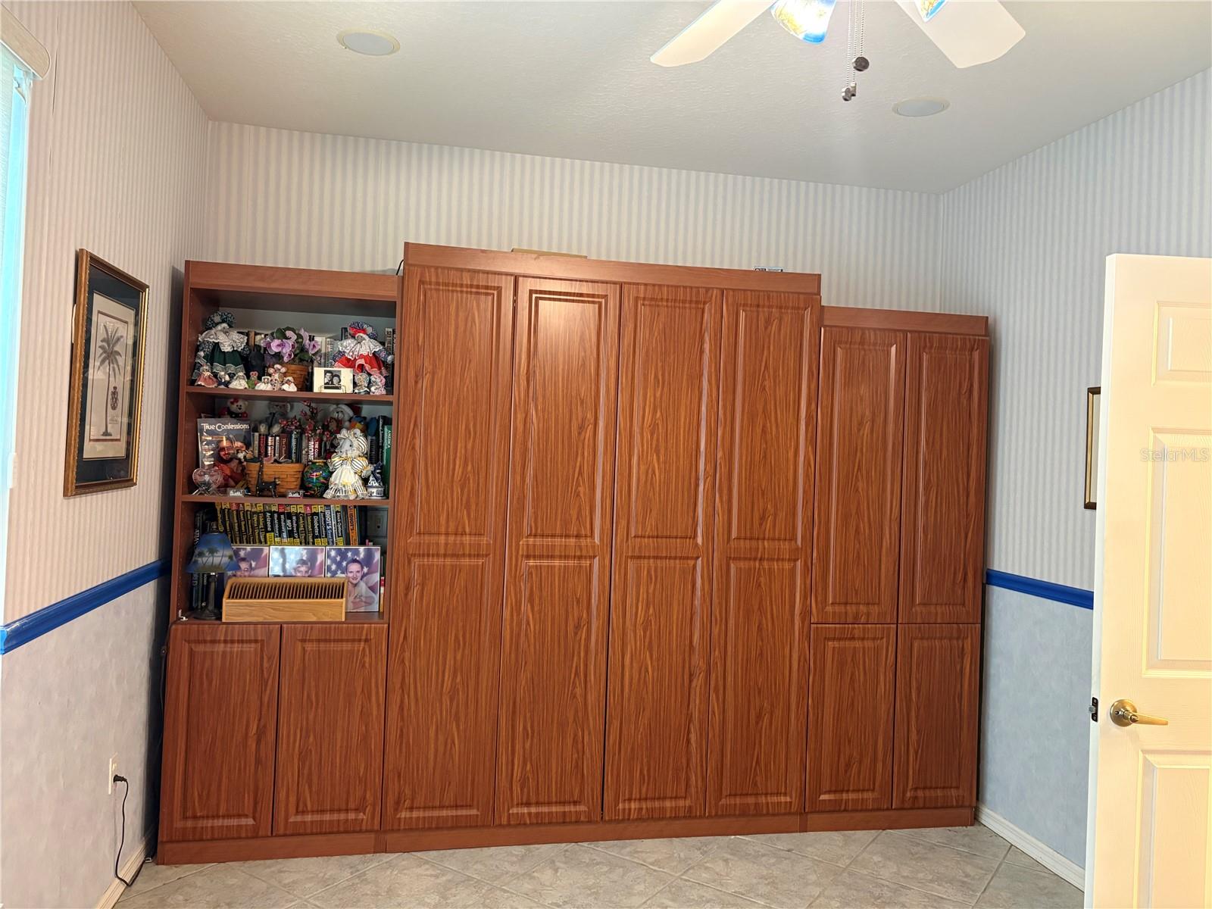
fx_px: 910
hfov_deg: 67.3
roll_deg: -1.2
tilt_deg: +2.4
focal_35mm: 26
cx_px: 606
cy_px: 454
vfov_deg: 53.1
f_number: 1.6
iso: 320
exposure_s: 1/60
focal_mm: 5.96
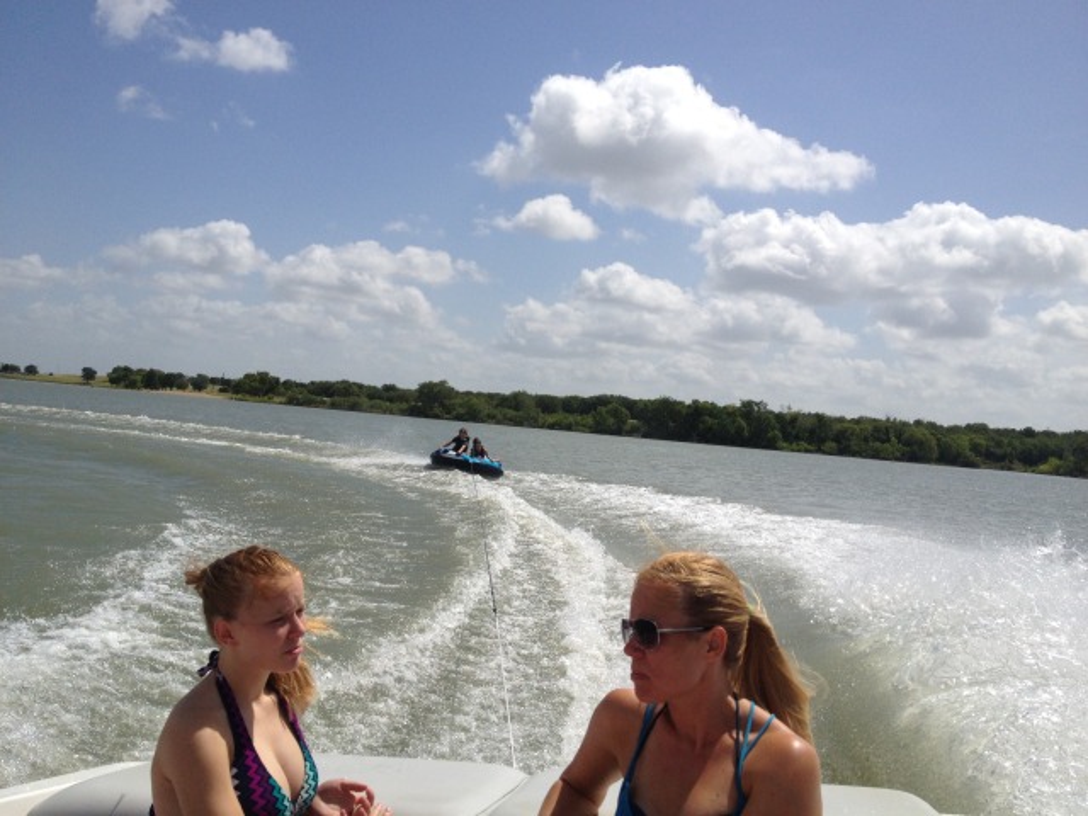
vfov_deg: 40.7
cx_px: 544
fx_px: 1100
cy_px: 408
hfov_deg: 52.6
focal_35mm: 35
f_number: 2.4
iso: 50
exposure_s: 1/4608
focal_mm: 4.28
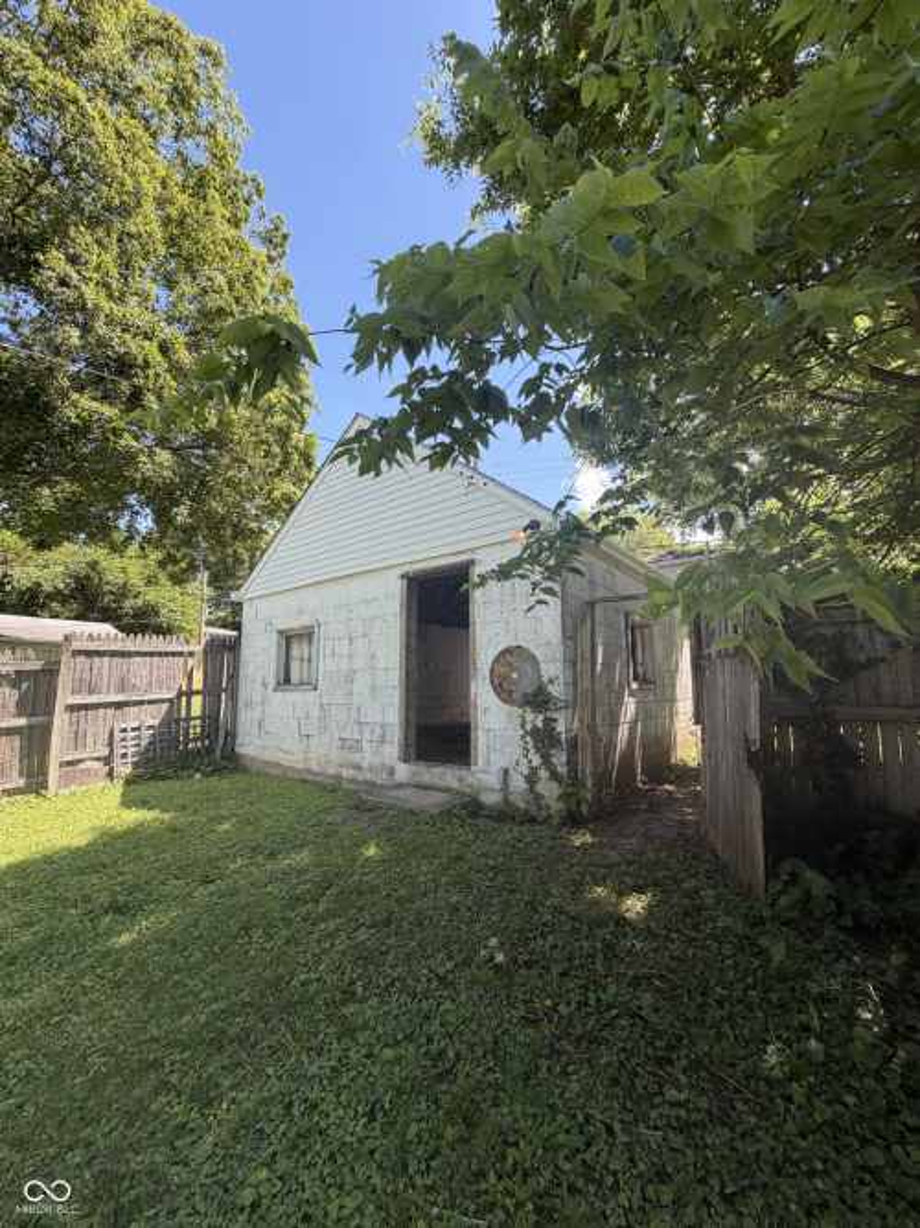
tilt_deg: +11.4
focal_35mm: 14
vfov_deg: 102.1
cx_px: 460
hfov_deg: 85.7
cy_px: 614
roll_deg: +0.2
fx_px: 496
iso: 40
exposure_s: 1/250
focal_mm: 2.22
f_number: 2.2
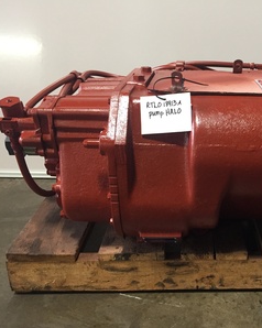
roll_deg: -1.8
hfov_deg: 37.7
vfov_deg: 48.0
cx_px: 210
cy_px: 164
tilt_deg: -22.0
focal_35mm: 38
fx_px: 369
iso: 160
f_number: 2.2
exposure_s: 1/30
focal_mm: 4.15
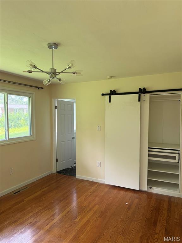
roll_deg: -0.4
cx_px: 91
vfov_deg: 71.6
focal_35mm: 24
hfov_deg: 56.8
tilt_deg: -1.9
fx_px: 168
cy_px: 122
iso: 200
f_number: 1.78
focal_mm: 6.76
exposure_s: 1/164
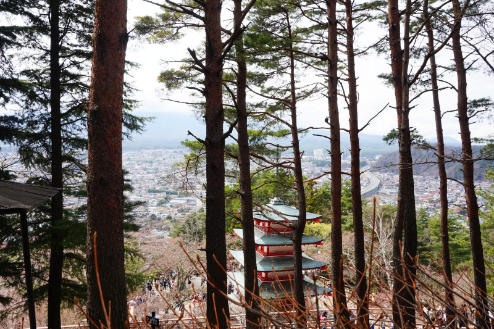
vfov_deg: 41.7
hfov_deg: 59.5
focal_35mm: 32
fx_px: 432
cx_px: 247
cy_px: 164
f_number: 11
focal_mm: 21
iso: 100
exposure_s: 1/80
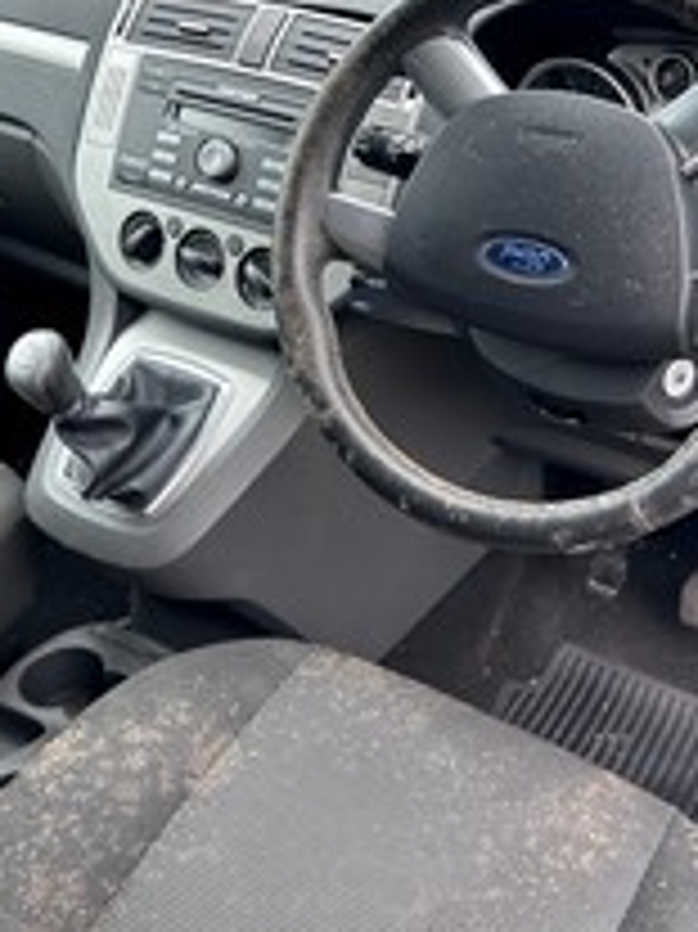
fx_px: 1184
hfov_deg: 32.7
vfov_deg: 42.8
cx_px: 441
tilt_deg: -32.5
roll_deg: +1.0
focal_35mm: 44
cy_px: 392
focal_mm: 5.7
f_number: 1.5
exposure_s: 1/121
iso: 64
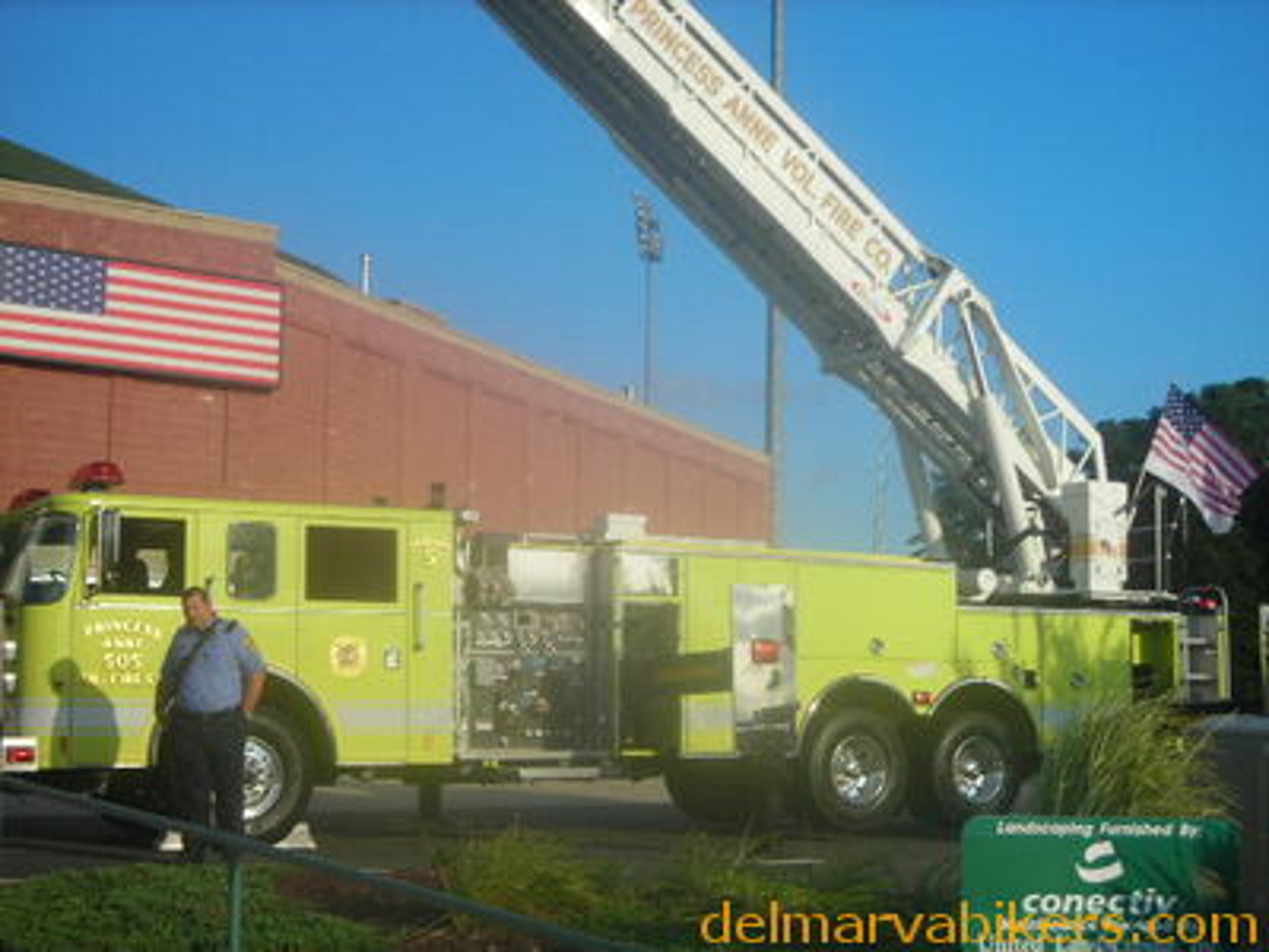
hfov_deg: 34.9
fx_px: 2016
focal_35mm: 55
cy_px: 476
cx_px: 634
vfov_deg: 26.6
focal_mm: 9.1
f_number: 7.3
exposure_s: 1/124
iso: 50
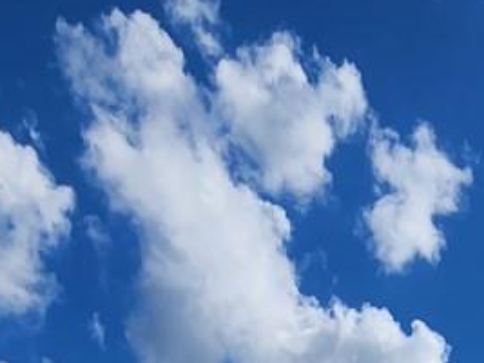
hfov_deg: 22.5
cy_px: 1049
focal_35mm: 78
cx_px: 620
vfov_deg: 11.7
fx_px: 1090
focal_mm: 2.2
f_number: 2.2
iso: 50
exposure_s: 1/4244
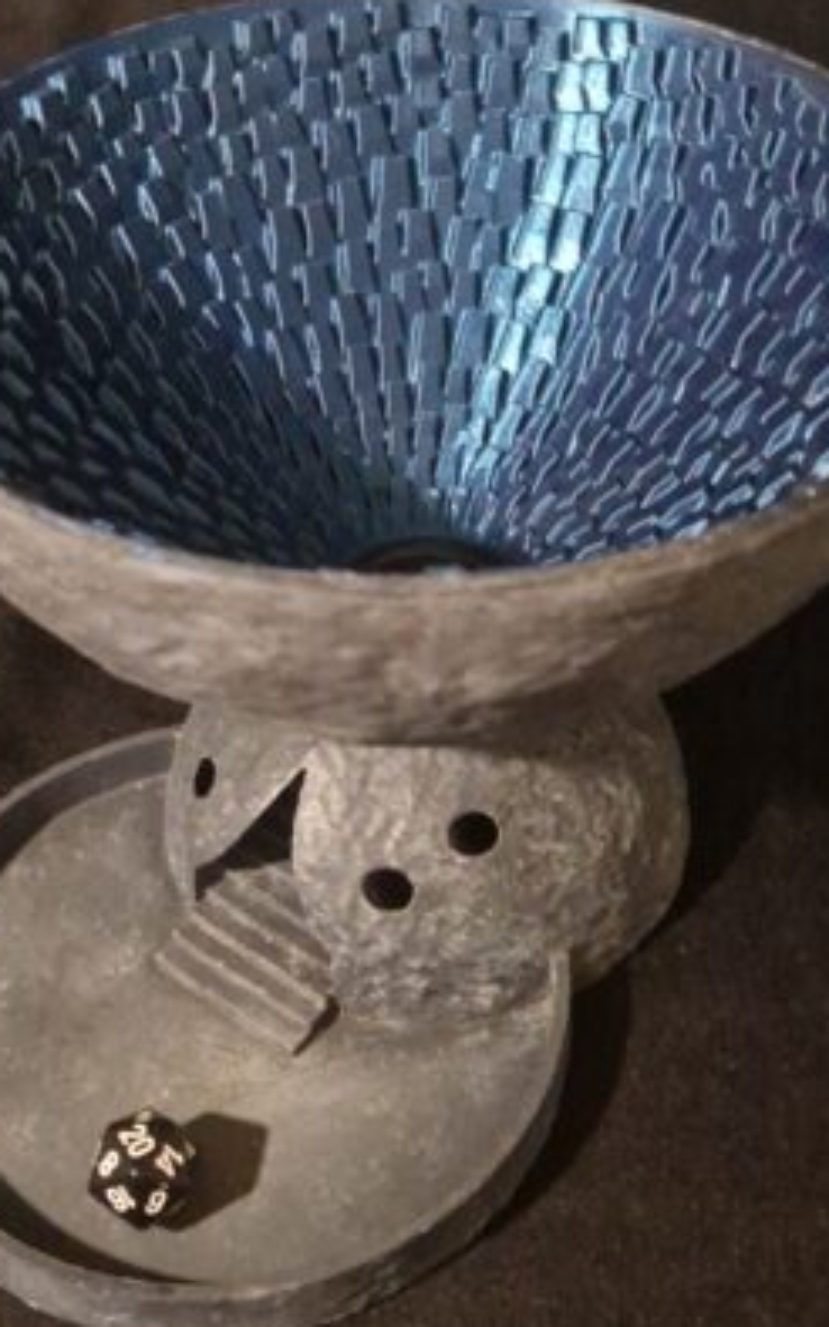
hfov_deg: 38.3
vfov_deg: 57.8
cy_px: 544
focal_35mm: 33
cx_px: 411
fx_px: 1194
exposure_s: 1/14
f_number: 1.8
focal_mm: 5.4
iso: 1000
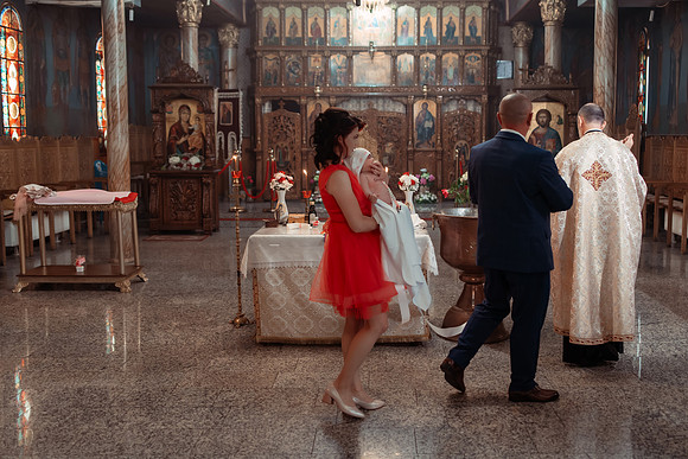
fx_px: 749
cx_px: 382
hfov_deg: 49.2
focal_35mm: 39
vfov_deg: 34.1
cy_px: 207
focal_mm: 35
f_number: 2.5
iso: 1600
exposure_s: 1/200
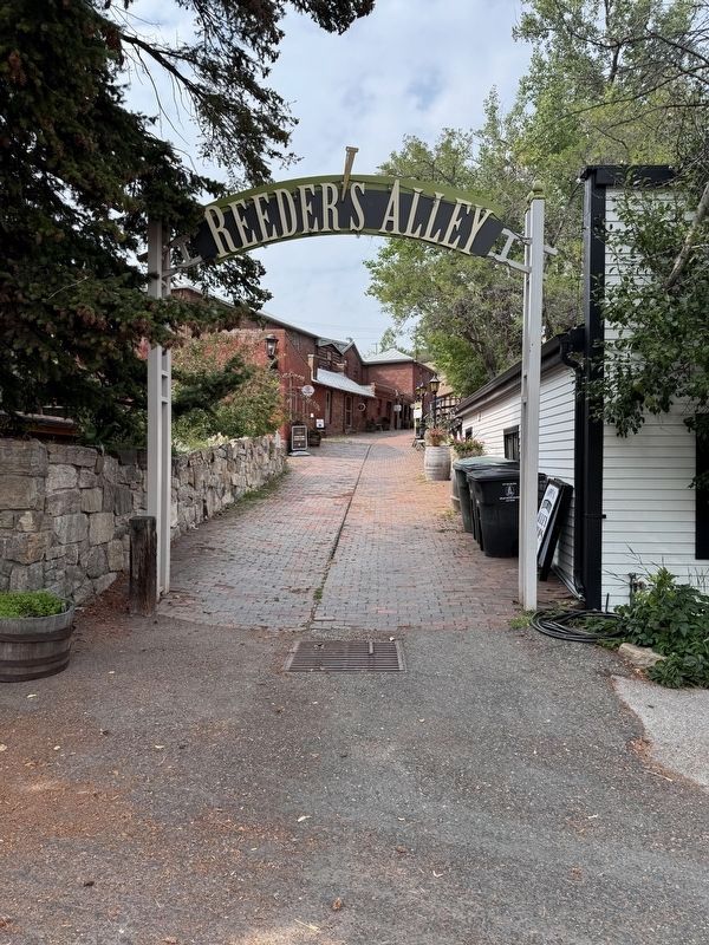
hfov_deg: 56.8
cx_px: 354
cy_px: 472
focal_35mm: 24
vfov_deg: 71.6
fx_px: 655
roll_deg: +0.1
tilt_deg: +0.4
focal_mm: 6.76
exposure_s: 1/2506
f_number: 1.78
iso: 80
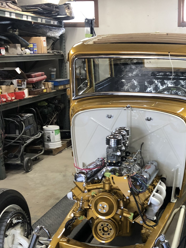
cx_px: 153
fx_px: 387
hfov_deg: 26.4
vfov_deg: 34.8
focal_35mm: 54
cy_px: 186
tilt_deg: -18.9
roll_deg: -0.2
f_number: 1.8
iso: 40
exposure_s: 1/17
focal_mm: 3.99
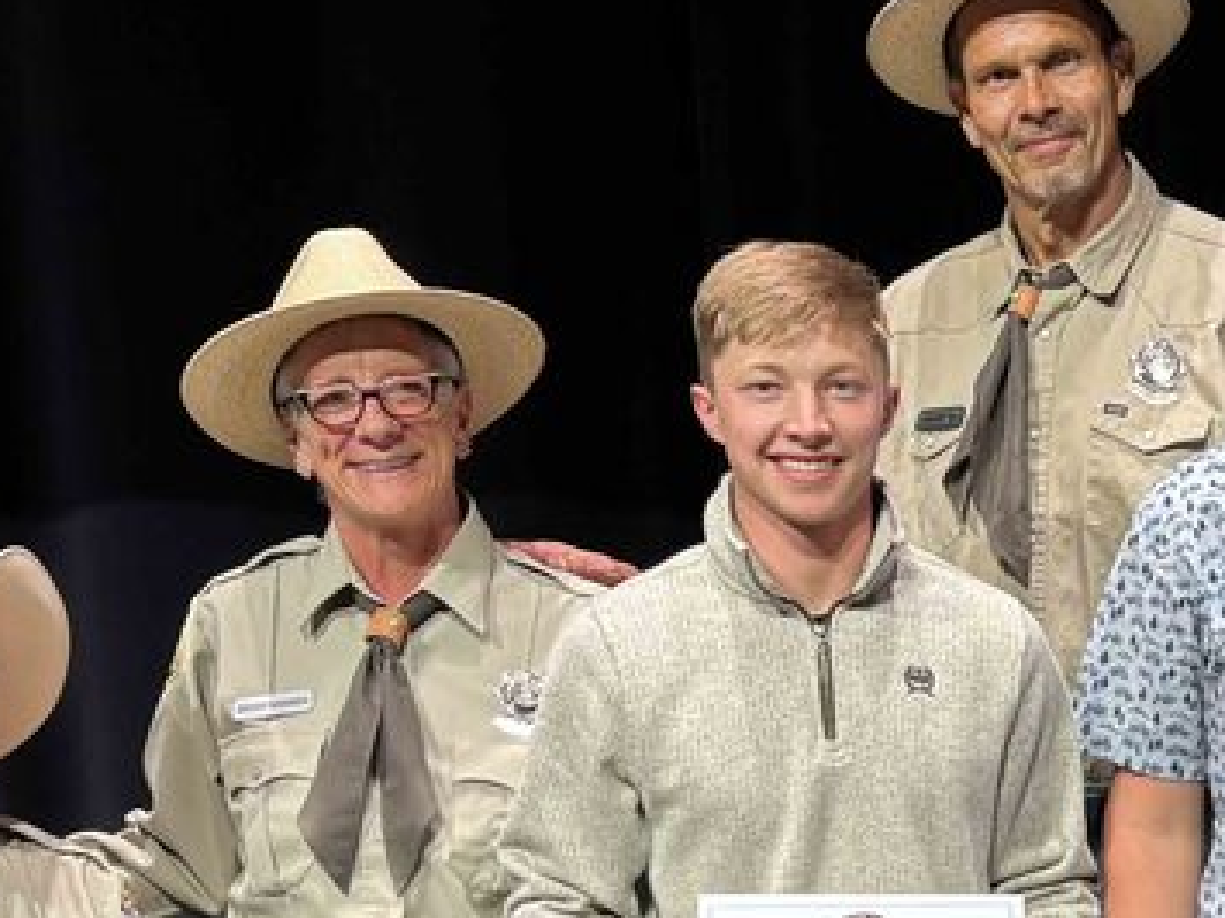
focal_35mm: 88
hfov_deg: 20.9
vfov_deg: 16.2
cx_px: 1418
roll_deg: +0.6
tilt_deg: -10.5
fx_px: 3113
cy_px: 1042
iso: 125
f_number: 1.6
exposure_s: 1/63
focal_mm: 5.96
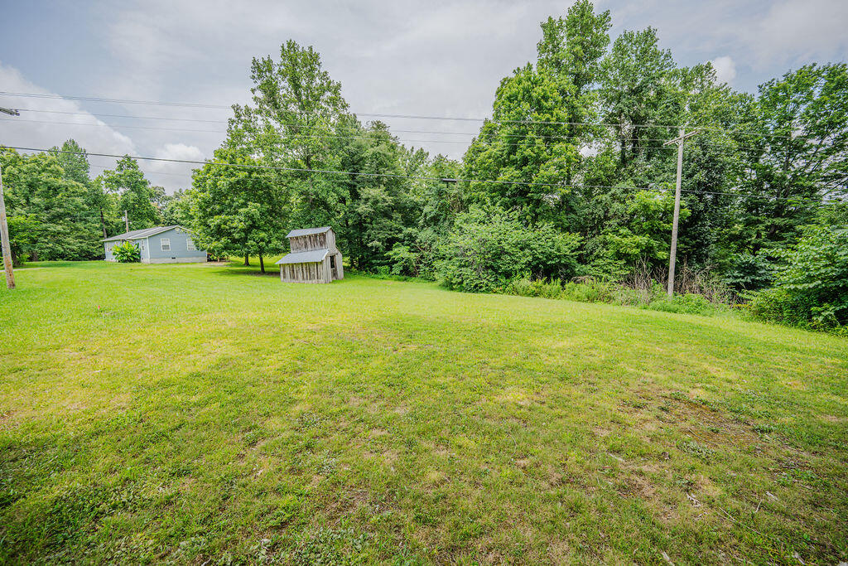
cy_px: 283
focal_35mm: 14
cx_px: 424
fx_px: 330
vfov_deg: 81.2
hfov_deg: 104.2
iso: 250
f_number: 4
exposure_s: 1/1600
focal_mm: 14
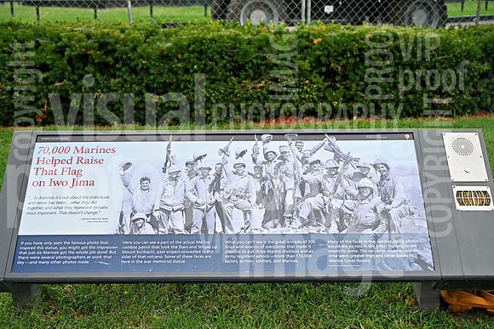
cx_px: 247
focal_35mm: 44
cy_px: 164
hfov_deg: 44.5
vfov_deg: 30.5
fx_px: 604
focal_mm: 44
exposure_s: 1/320
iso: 64
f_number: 4
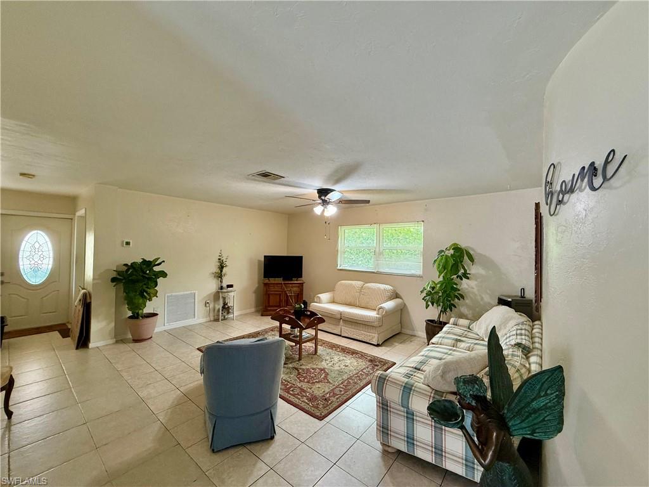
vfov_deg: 85.7
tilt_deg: +1.8
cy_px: 244
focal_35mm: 14
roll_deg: -1.0
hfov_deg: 102.1
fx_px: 262
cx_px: 324
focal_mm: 2.22
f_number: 2.2
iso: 320
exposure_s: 1/120
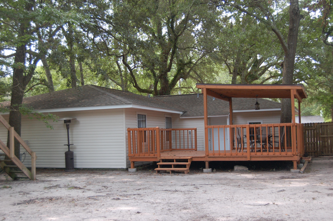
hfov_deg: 43.6
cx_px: 166
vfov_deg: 29.8
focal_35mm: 45
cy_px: 110
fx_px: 416
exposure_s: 1/80
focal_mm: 30
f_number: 4.5
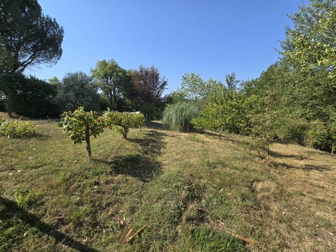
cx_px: 168
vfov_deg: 89.9
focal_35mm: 13
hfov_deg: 106.2
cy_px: 126
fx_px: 126
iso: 50
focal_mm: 2.2
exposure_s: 1/1521
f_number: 2.2
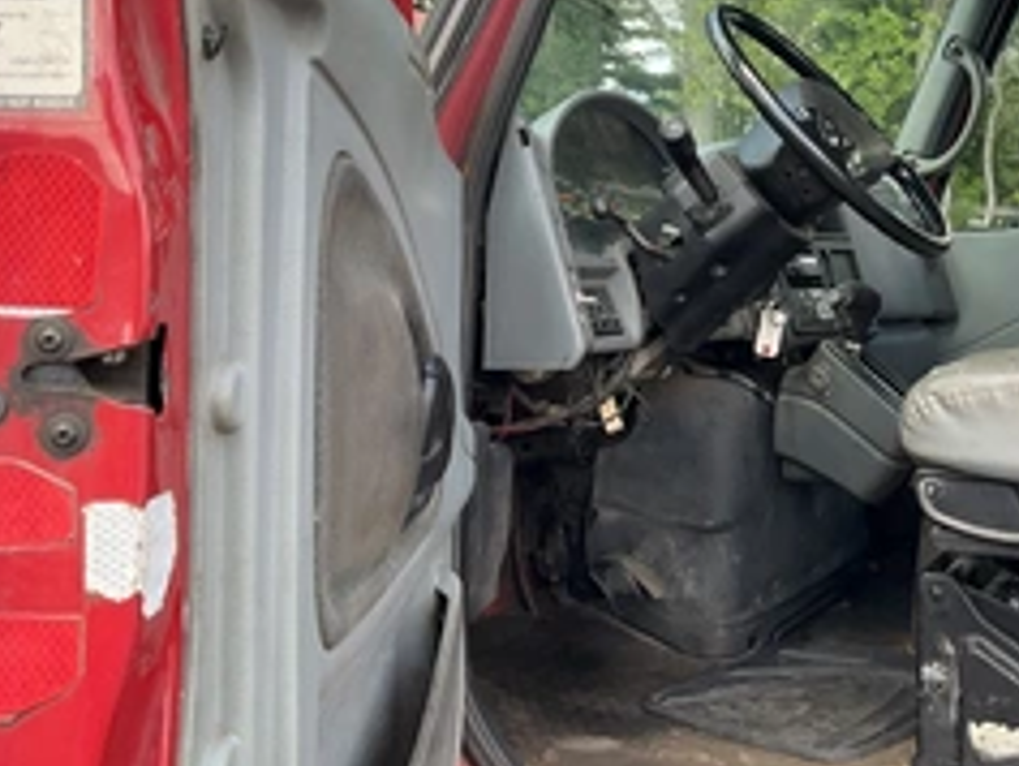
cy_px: 211
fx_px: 1443
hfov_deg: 37.6
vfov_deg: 29.3
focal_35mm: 49
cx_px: 800
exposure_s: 1/122
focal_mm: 3
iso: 25
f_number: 1.8
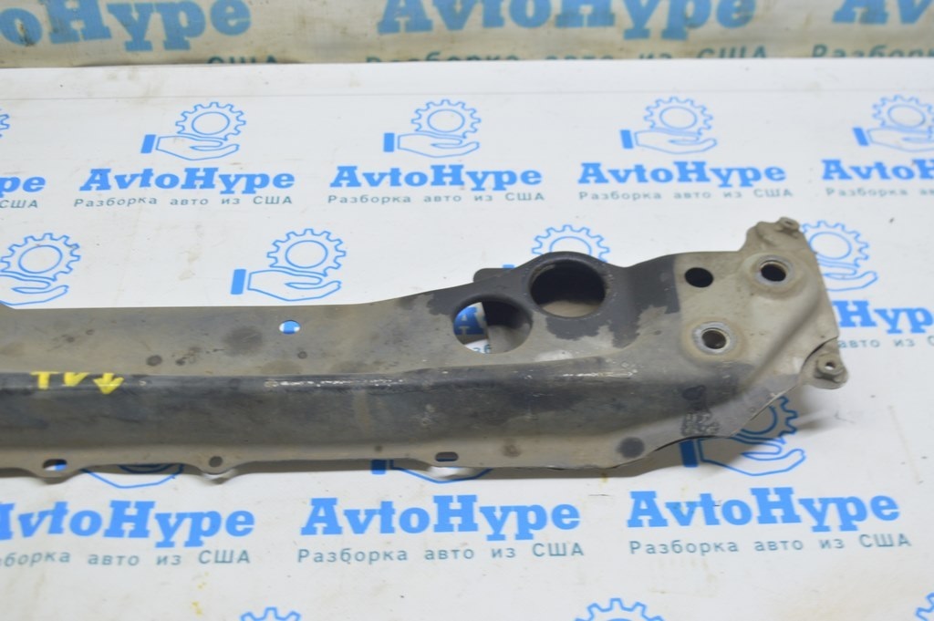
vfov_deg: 28.9
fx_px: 1205
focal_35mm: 46
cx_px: 467
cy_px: 310
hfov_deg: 42.4
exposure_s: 1/20
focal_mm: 31
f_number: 5.6
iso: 400
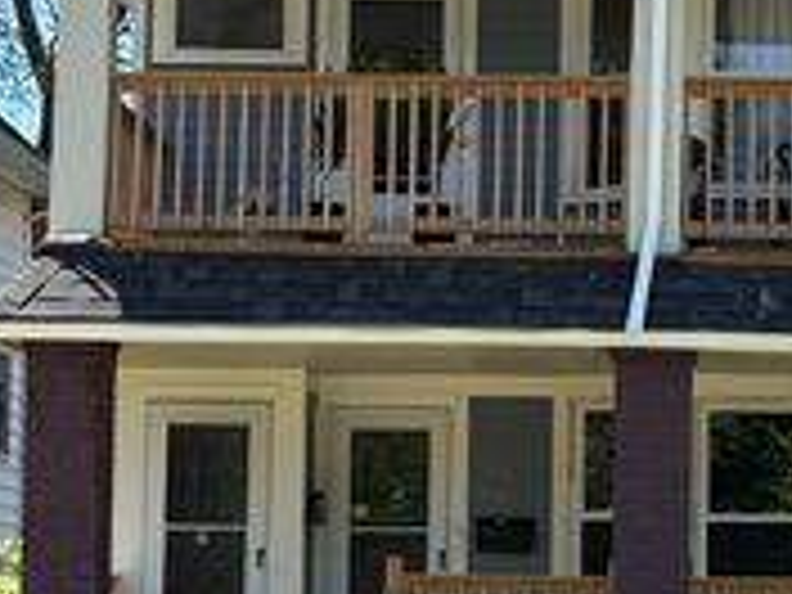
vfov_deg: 10.9
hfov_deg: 14.4
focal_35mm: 136
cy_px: 340
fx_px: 3112
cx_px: 634
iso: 64
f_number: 1.78
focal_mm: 6.76
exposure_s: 1/1795
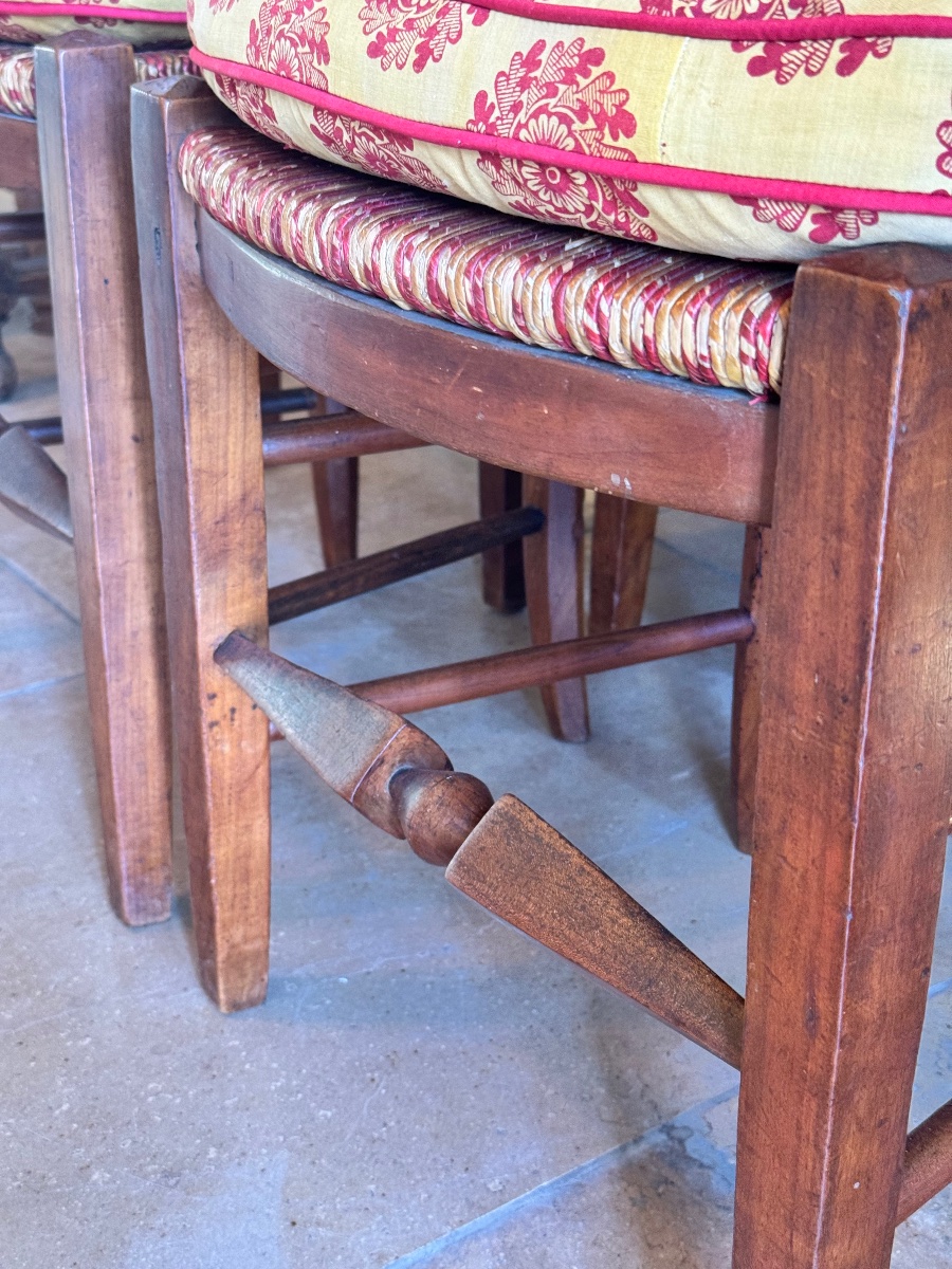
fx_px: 1760
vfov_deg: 39.7
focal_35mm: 48
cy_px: 634
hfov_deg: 30.3
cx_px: 476
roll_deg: +0.3
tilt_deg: -24.7
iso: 200
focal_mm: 6.76
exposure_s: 1/33
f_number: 1.78
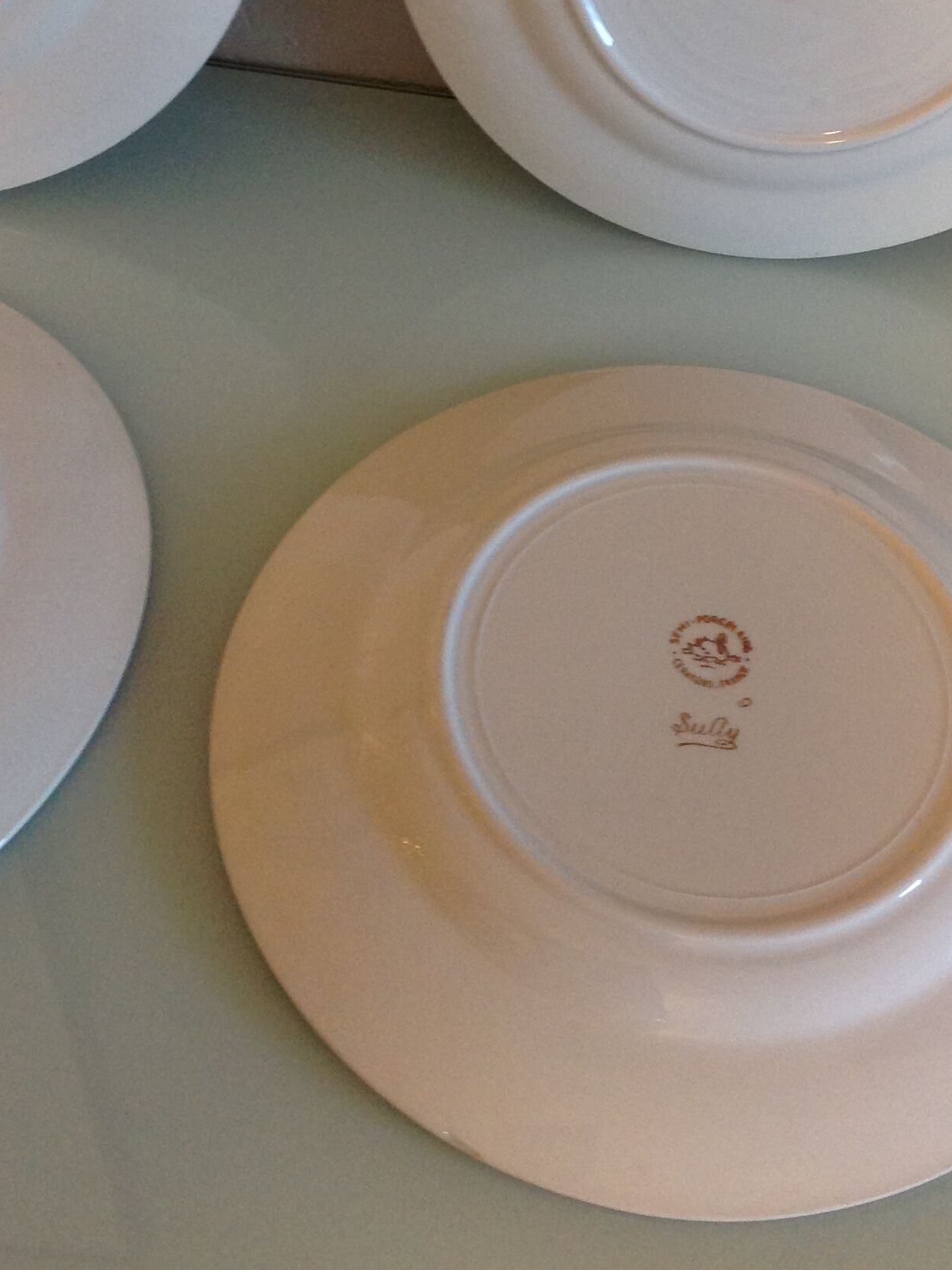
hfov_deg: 26.3
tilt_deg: -47.0
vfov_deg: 34.3
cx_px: 681
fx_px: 2017
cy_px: 343
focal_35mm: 55
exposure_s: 1/17
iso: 160
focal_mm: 4.28
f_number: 2.4
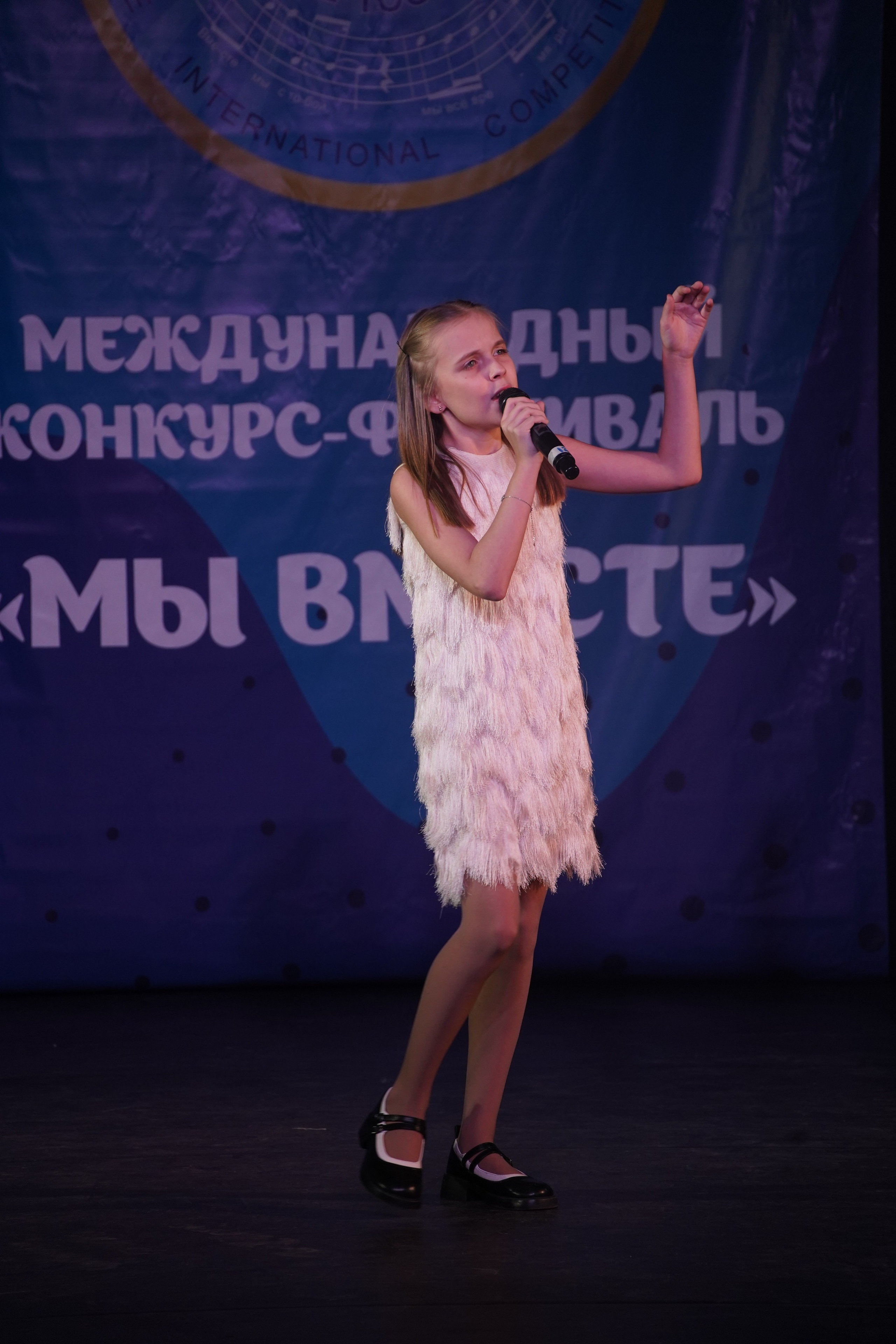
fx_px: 7802
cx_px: 448
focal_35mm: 209
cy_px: 672
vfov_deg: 9.8
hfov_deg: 6.6
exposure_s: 1/250
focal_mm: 209
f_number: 5.6
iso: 1600
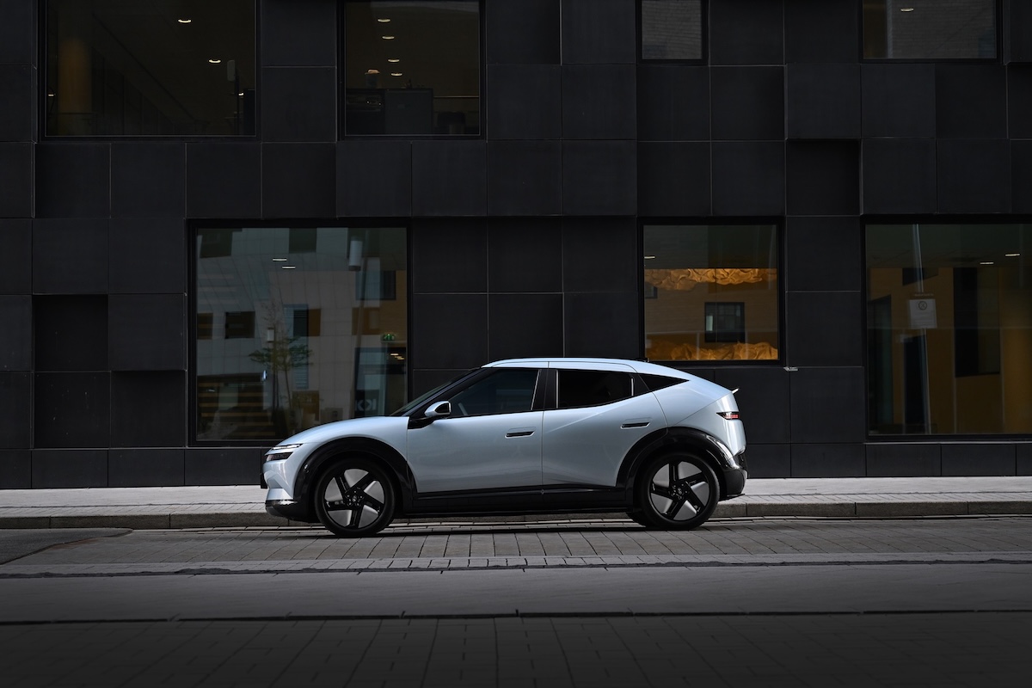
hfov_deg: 34.5
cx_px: 516
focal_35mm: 58
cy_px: 344
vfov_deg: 23.4
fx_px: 1663
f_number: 3.5
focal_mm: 58
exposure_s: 1/200
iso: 640
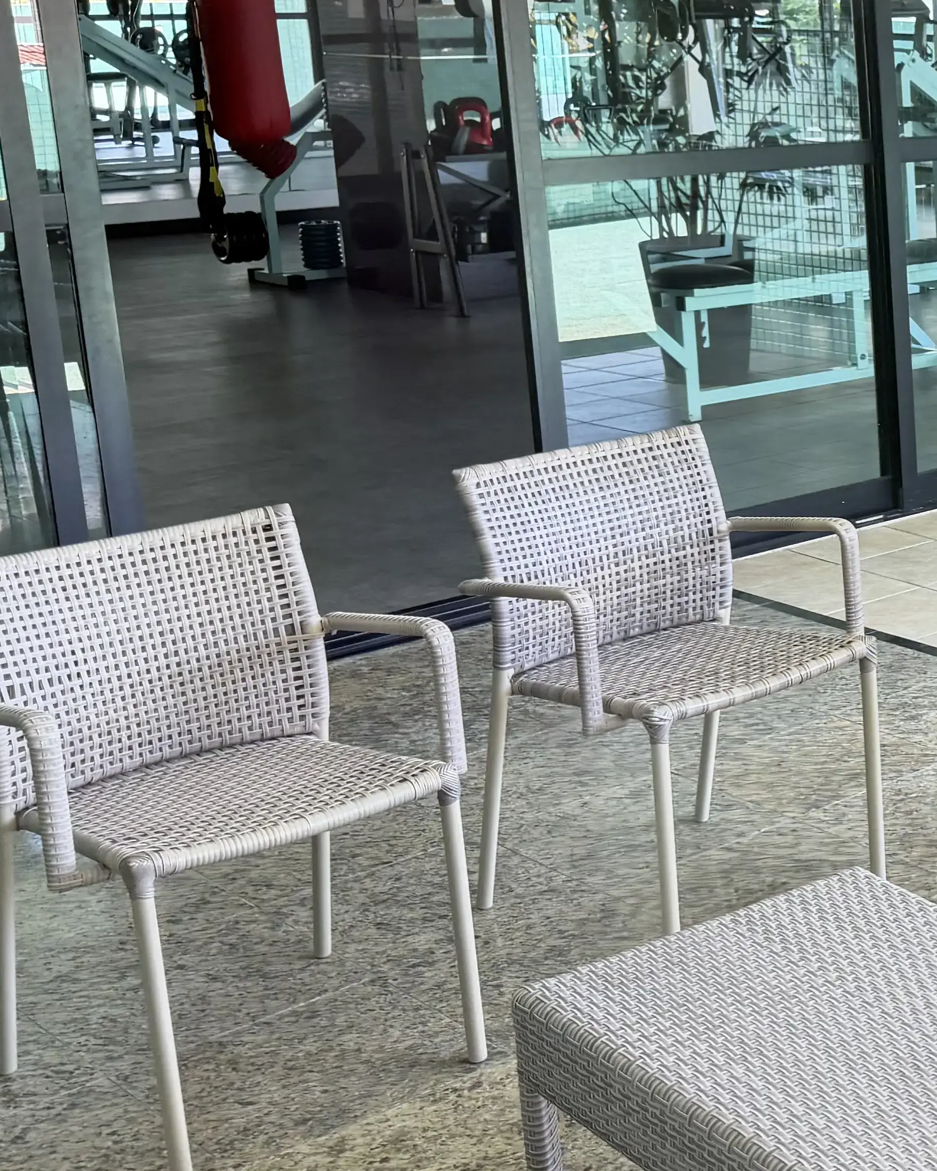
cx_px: 1372
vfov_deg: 32.4
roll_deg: -0.2
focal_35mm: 58
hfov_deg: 22.1
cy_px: 480
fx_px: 2010
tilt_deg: -13.1
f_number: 1.78
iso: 200
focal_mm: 6.76
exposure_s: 1/130
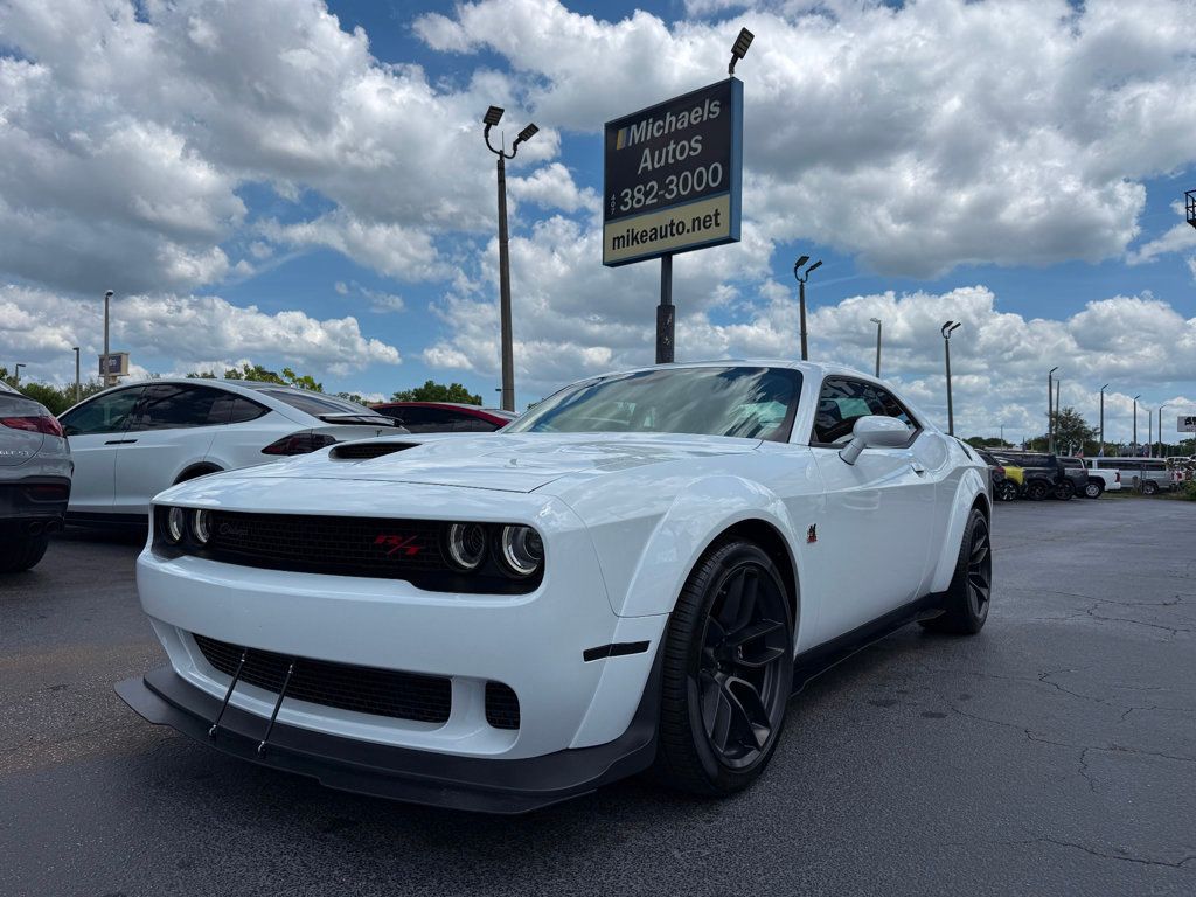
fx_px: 829
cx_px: 598
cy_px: 448
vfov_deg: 56.8
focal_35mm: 24
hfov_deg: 71.6
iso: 80
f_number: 1.78
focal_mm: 6.76
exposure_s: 1/10309
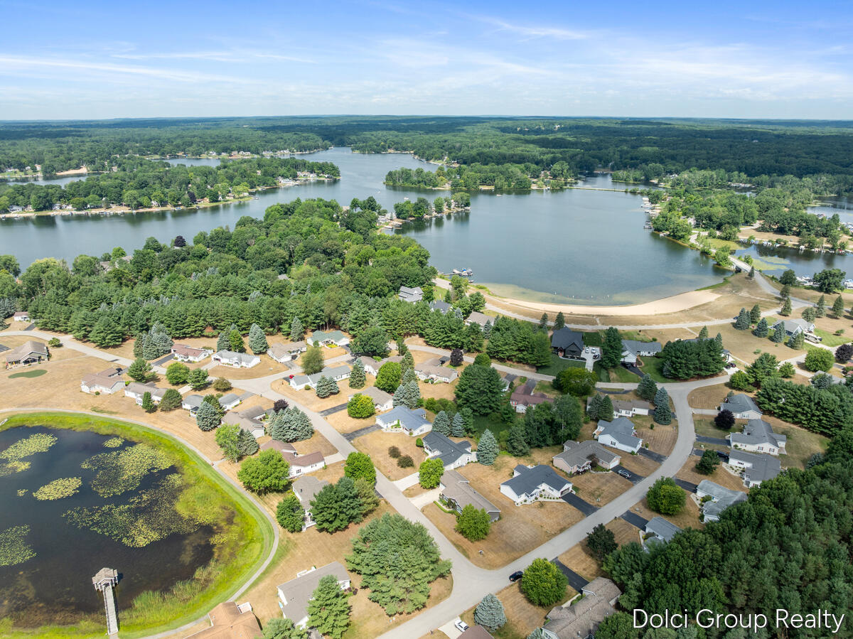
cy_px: 320
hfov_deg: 71.6
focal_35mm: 24
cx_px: 426
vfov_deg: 56.8
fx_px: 591
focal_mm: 12.29
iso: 130
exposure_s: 1/1250
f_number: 2.8
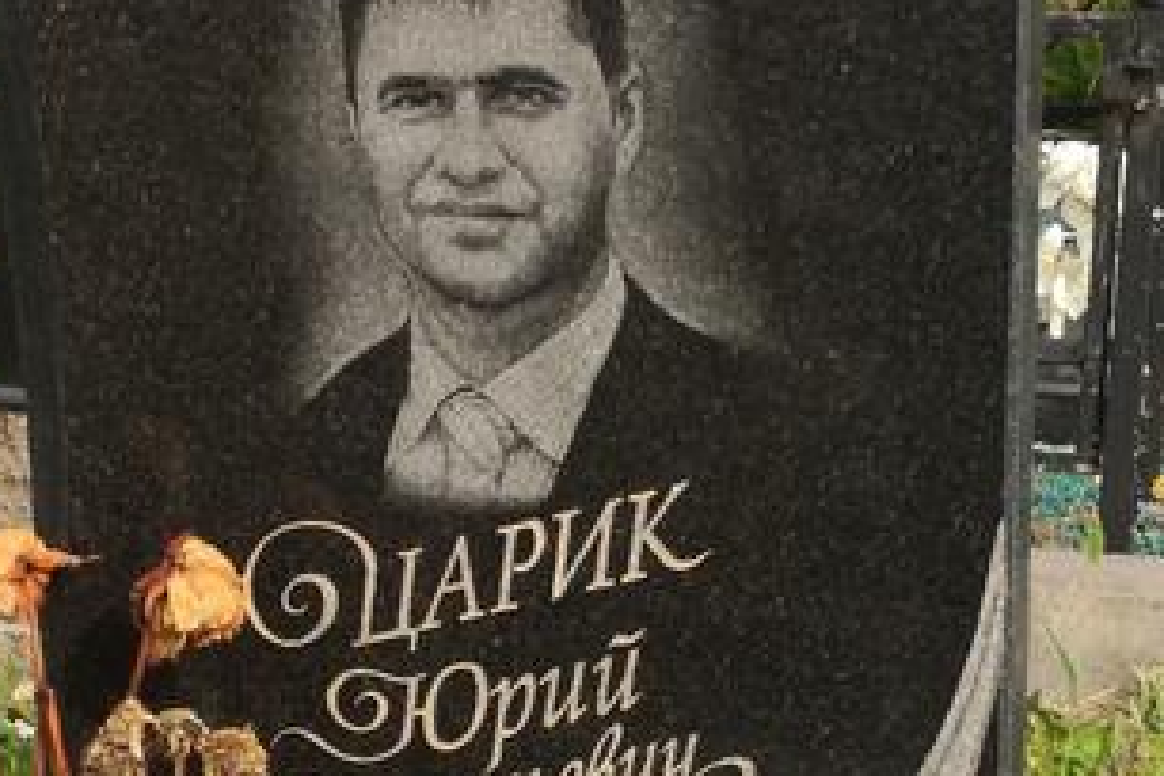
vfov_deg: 12.2
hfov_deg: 18.3
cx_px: 559
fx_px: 3621
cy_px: 582
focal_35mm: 112
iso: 50
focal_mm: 3.95
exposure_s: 1/1484
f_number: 1.6
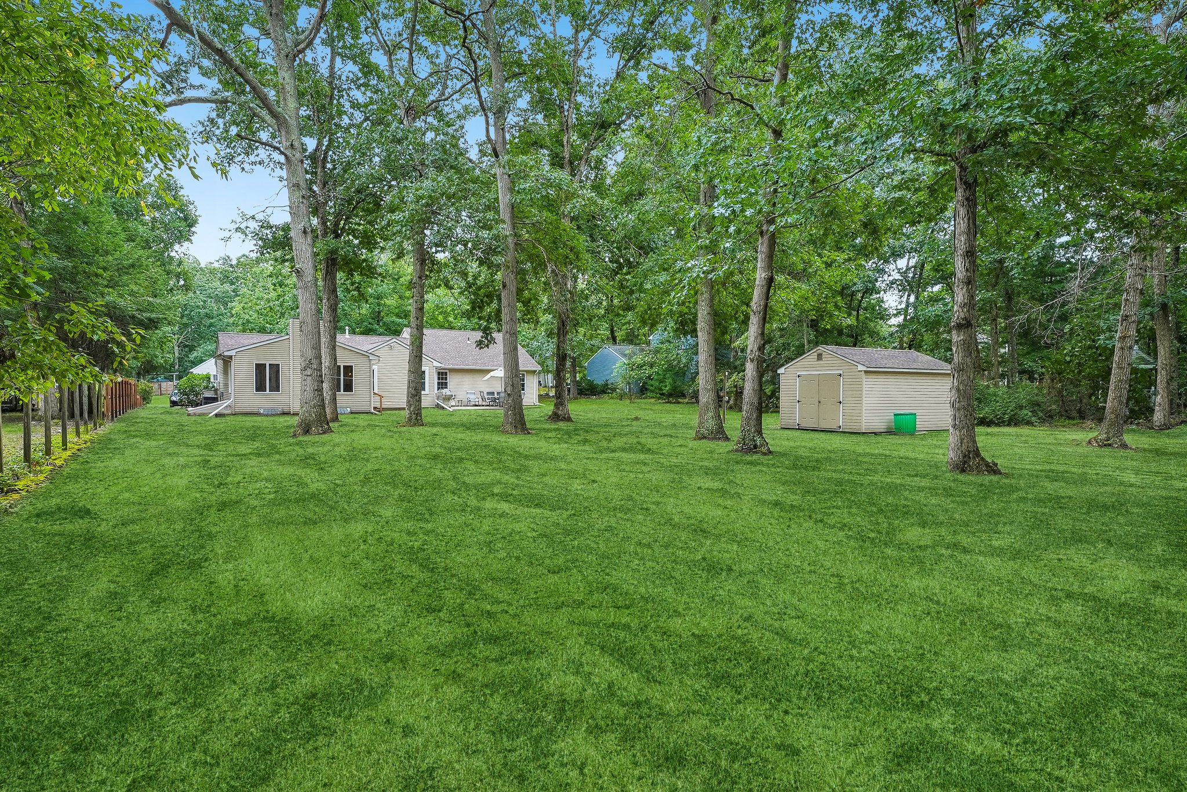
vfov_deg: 61.0
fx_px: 673
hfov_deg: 82.8
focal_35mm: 20
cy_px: 396
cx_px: 594
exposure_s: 1/80
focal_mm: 20.4
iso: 800
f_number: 11
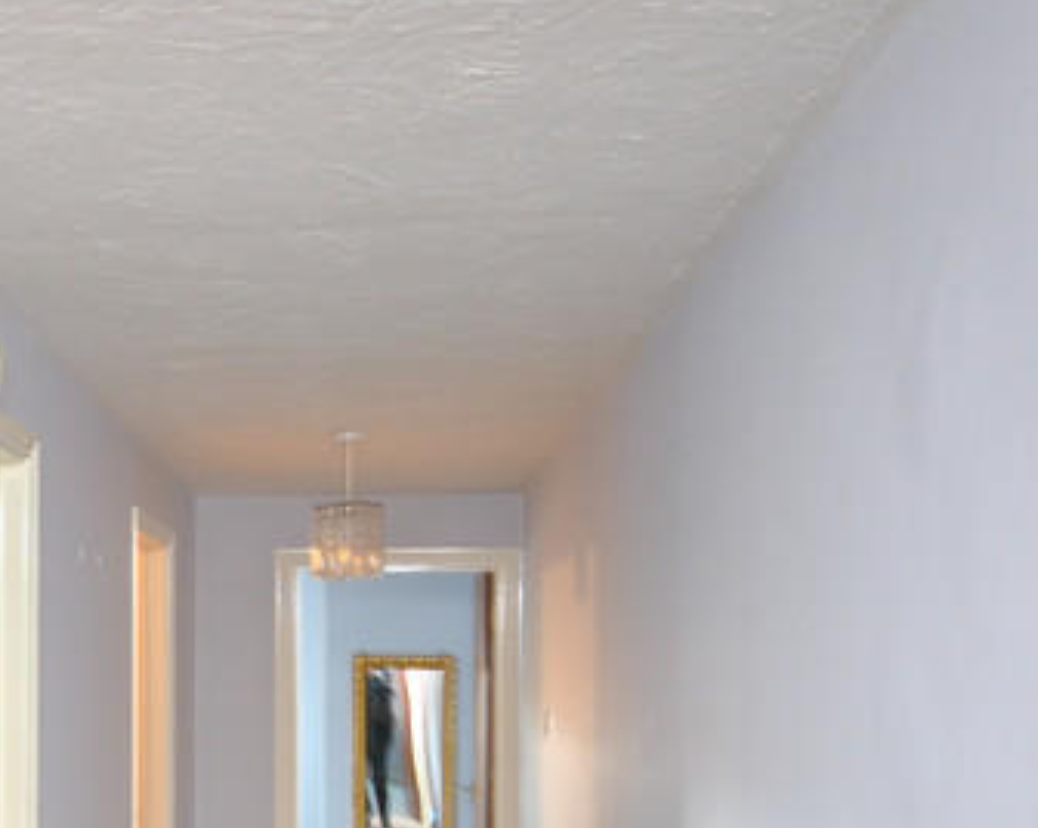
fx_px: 1319
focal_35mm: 43
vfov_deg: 31.2
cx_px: 25
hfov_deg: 38.6
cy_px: 898
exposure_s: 1/6
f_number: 4
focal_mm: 10
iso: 400
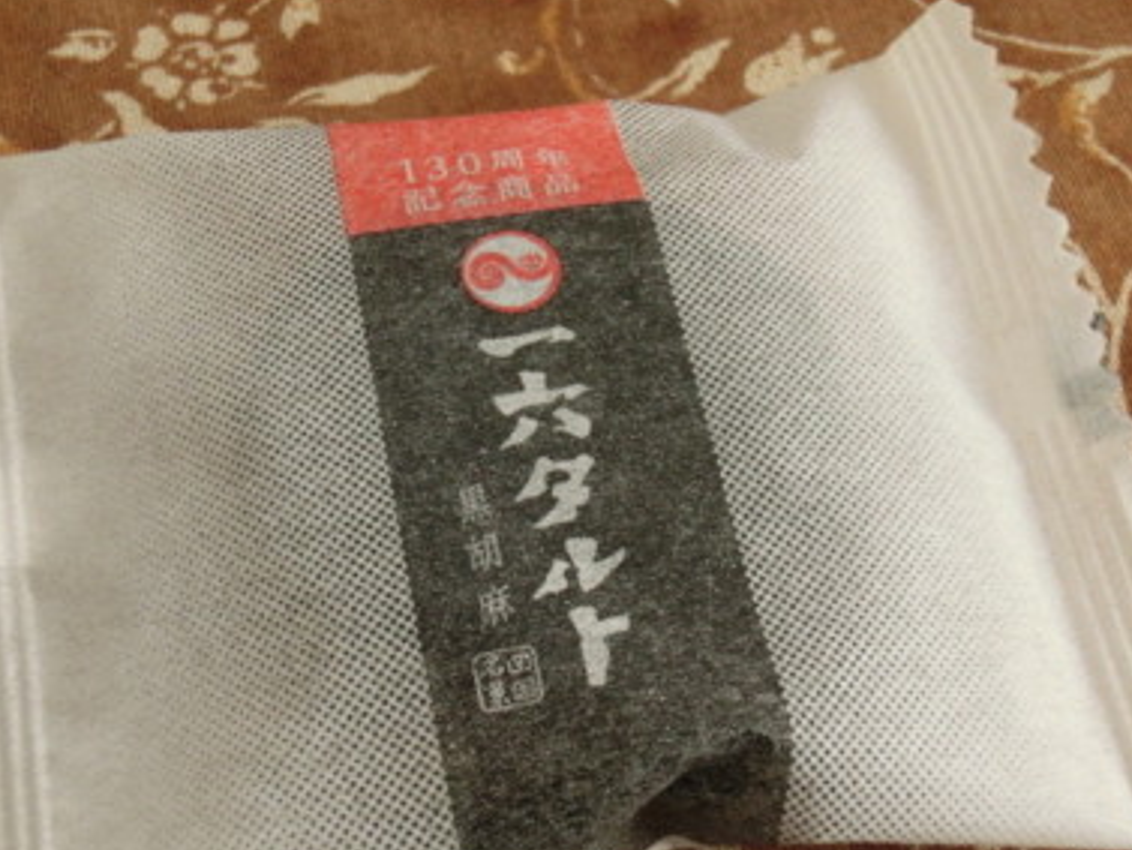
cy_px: 487
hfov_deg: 28.5
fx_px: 2224
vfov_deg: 21.6
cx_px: 525
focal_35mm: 68
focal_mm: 10.11
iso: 500
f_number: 4.5
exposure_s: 1/125
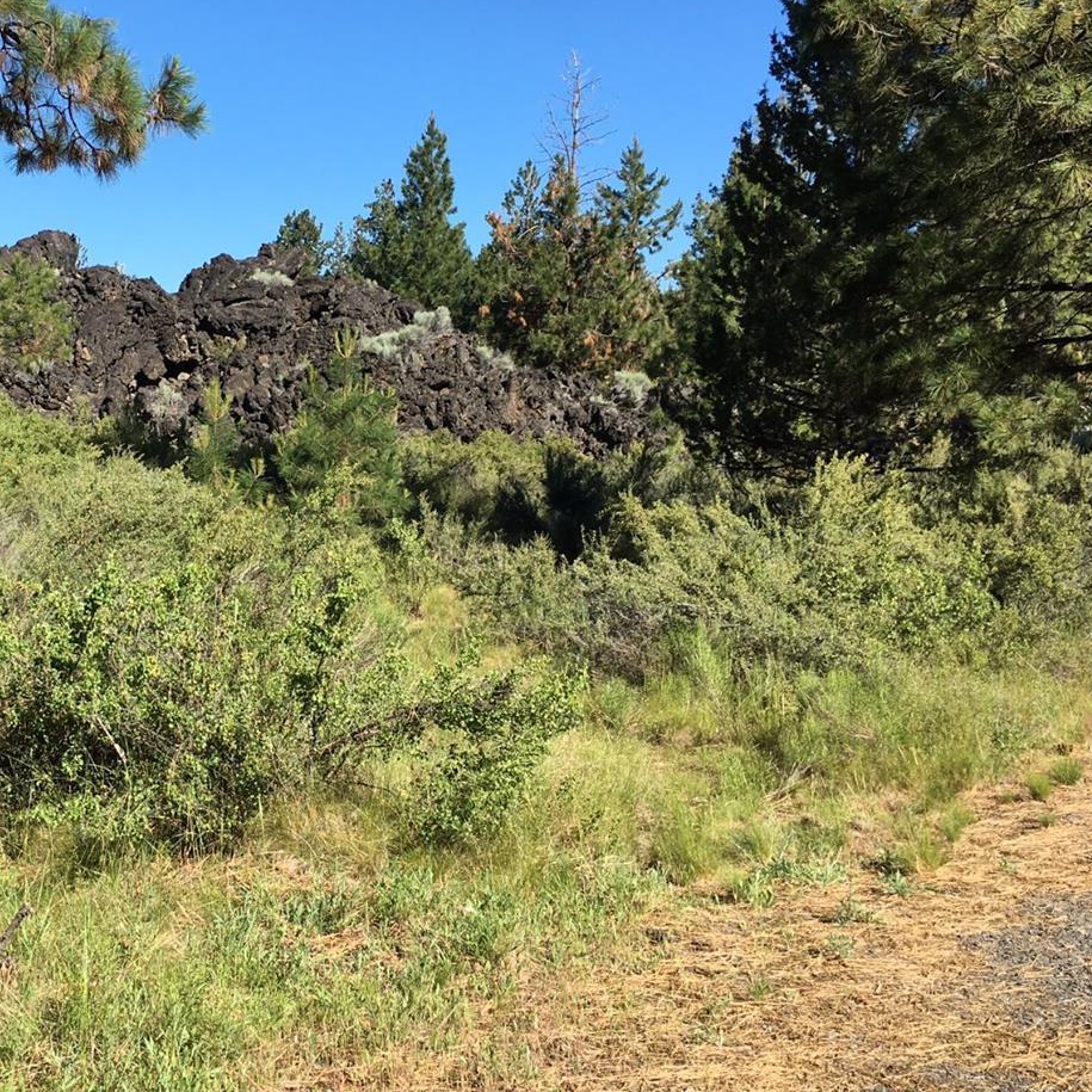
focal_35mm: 42
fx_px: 1499
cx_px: 227
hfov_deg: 38.6
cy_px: 485
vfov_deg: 40.0
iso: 25
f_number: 2.2
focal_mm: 4.15
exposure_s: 1/999
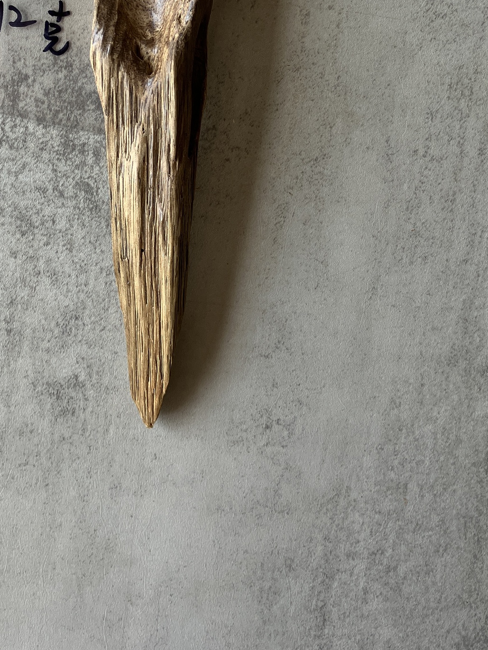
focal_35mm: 49
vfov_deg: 37.0
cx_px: 150
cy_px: 95
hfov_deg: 29.4
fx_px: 921
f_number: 1.8
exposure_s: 1/121
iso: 64
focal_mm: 3.99
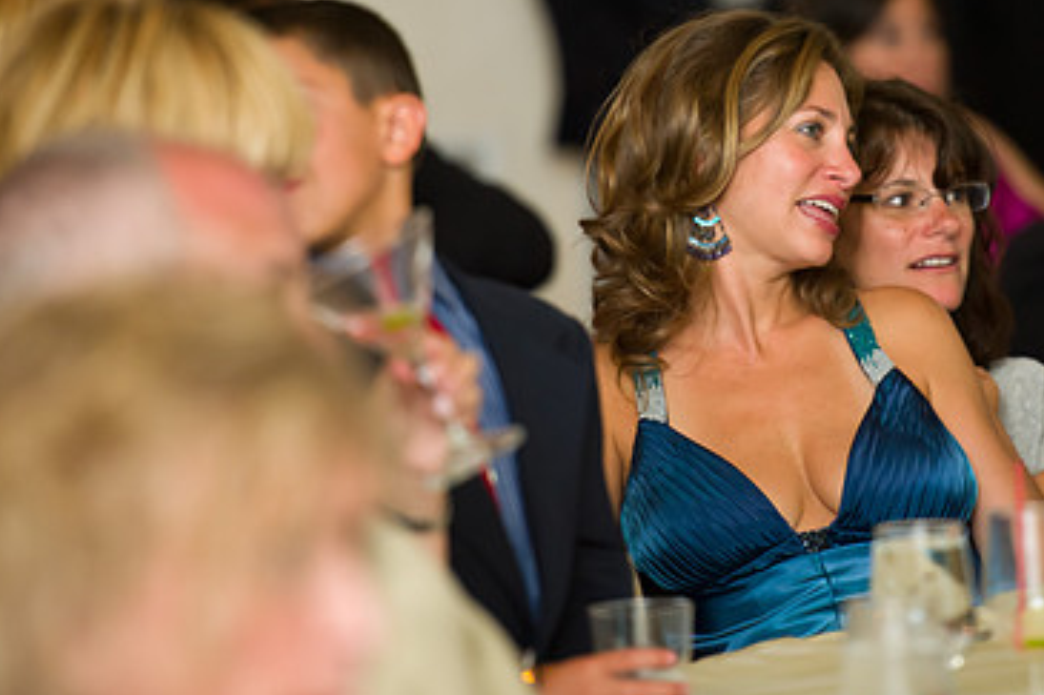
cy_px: 163
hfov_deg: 6.5
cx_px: 764
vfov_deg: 4.3
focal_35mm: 318
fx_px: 9217
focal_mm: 200
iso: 1600
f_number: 2.8
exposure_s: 1/50
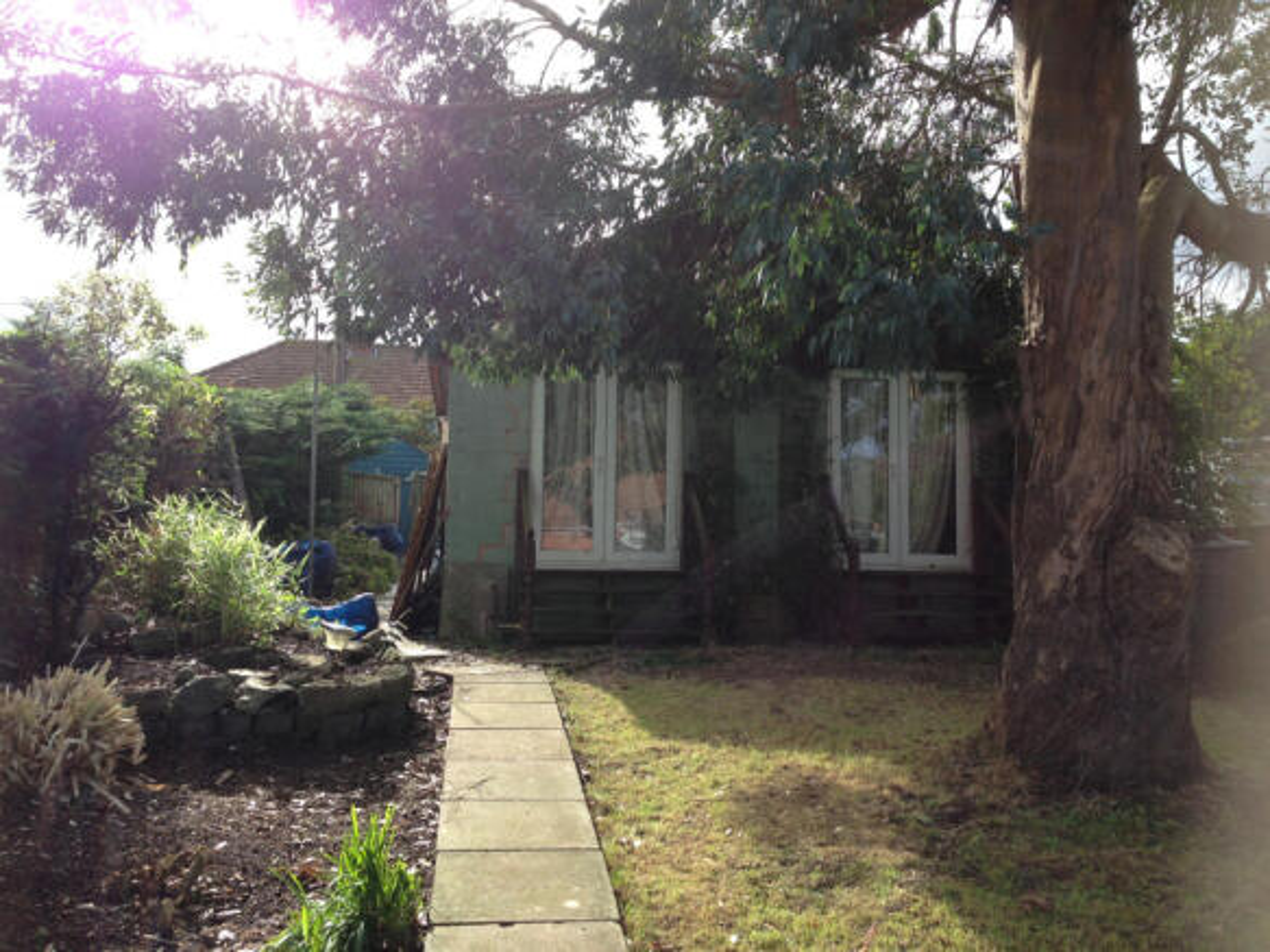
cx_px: 635
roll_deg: -1.6
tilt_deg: +6.8
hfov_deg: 55.4
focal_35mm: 33
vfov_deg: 42.9
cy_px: 476
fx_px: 1210
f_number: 2.4
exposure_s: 1/521
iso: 50
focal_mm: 4.12
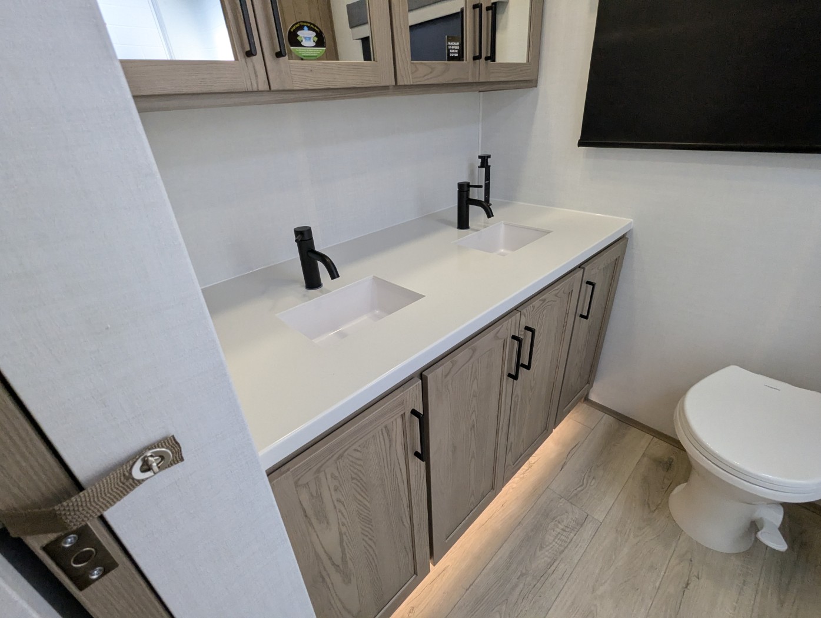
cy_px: 309
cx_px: 410
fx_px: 380
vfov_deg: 78.2
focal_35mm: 16
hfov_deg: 94.4
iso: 291
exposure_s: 1/373
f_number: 2.2
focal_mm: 2.35
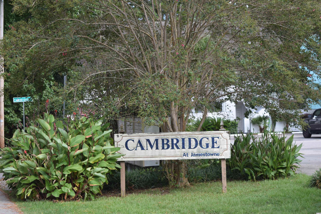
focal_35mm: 75
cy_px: 107
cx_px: 160
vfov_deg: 18.2
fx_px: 669
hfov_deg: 27.0
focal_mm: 50
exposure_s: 1/320
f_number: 5.6
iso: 200
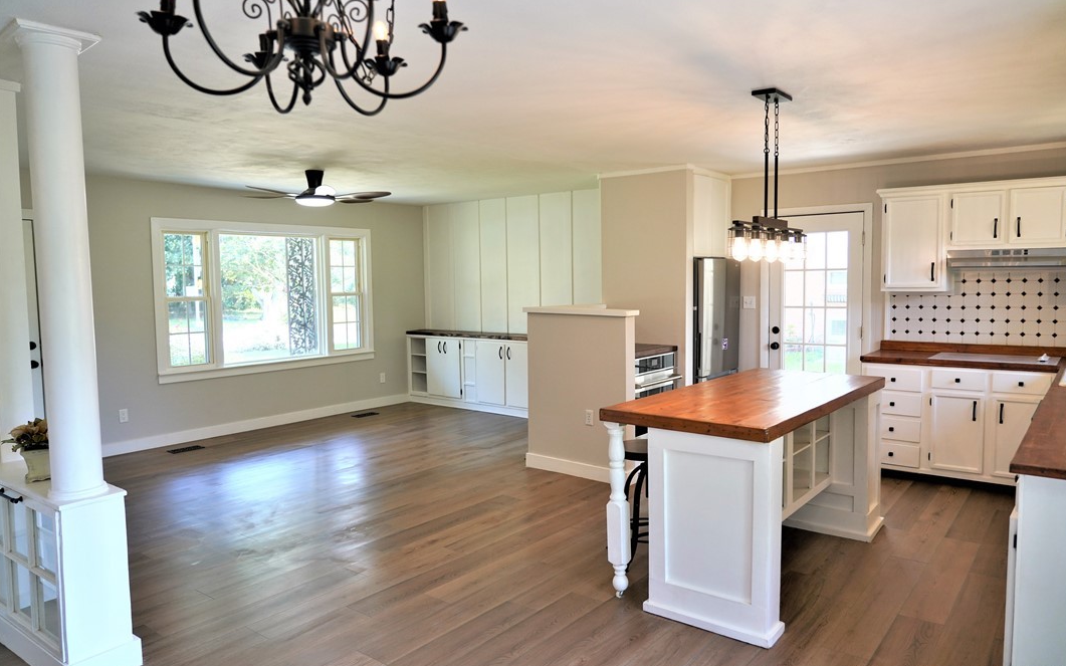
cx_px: 541
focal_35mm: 25
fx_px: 726
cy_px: 337
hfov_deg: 72.5
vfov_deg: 49.3
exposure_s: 1/160
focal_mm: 24
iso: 640
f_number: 4
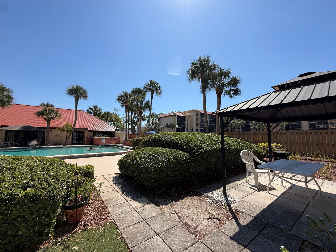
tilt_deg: +4.3
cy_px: 126
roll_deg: -0.6
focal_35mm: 14
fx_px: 136
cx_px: 168
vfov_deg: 85.7
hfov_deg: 102.1
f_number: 2.2
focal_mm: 2.22
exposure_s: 1/2320
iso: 50
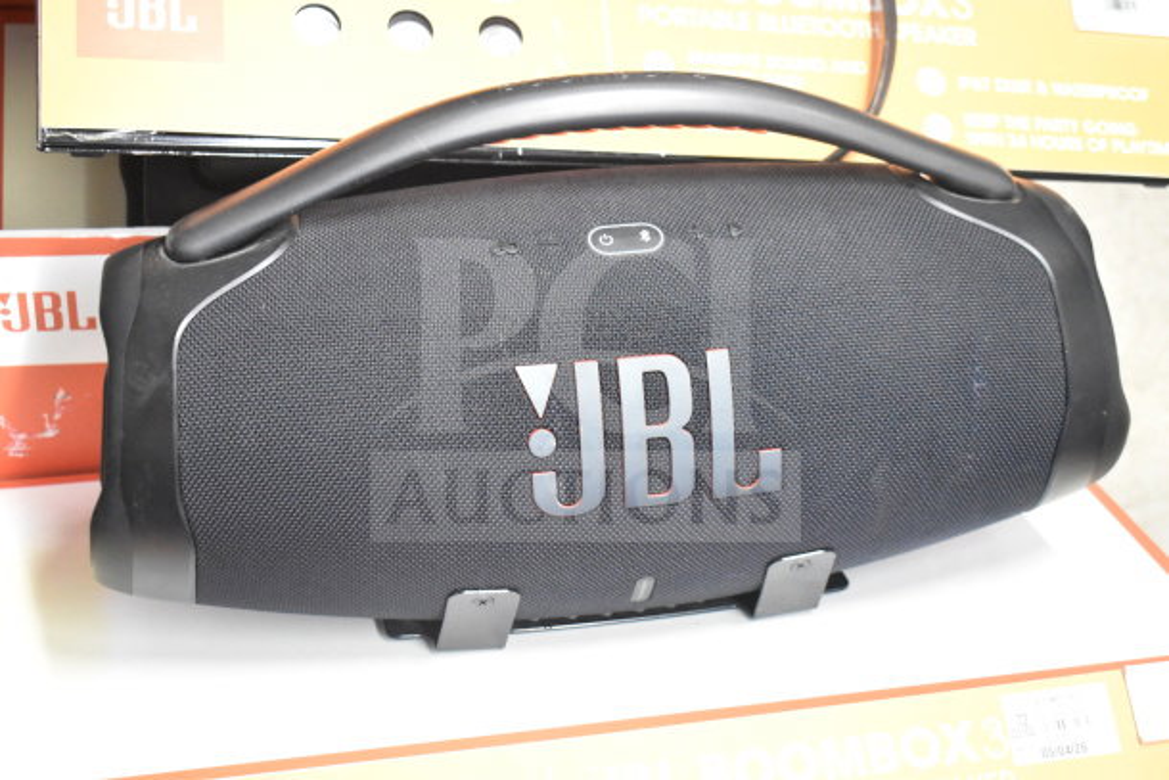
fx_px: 1705
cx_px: 584
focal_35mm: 52
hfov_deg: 37.8
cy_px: 390
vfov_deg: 25.8
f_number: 4.5
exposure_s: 1/60
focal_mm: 35
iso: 6400
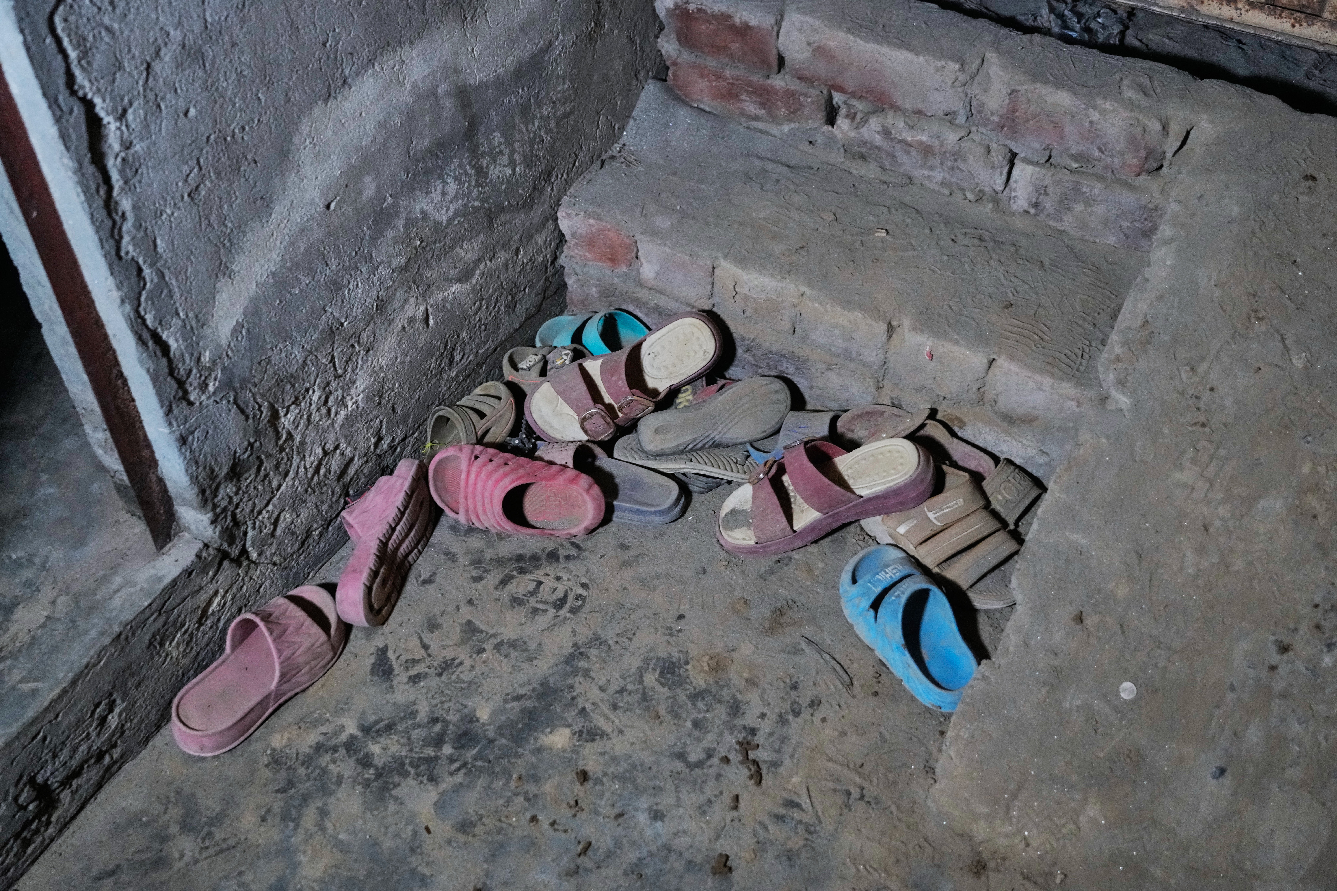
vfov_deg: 33.4
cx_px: 668
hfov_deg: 48.5
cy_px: 446
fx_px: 1485
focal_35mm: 40
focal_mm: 40
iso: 5000
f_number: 4
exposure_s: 1/125
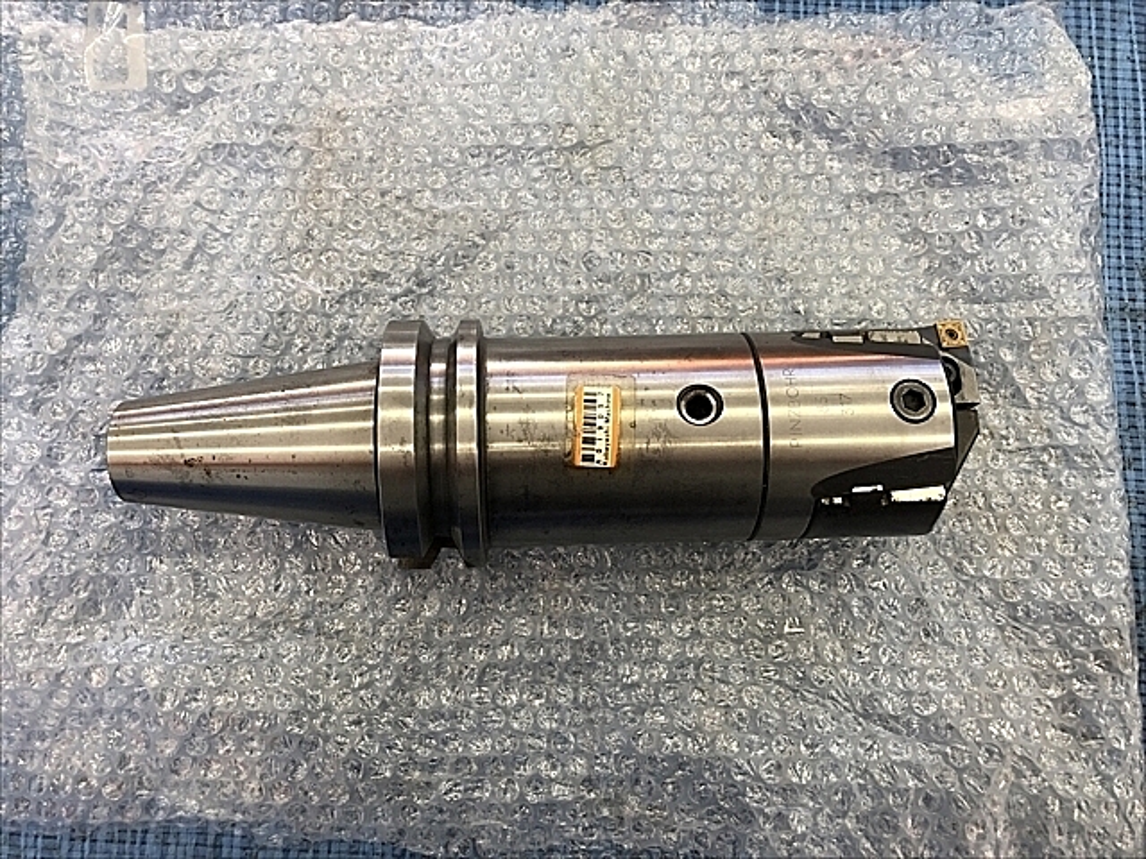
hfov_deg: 63.4
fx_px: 927
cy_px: 430
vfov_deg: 49.7
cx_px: 573
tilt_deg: -83.1
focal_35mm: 28
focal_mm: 3.99
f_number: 1.8
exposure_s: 1/30
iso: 25
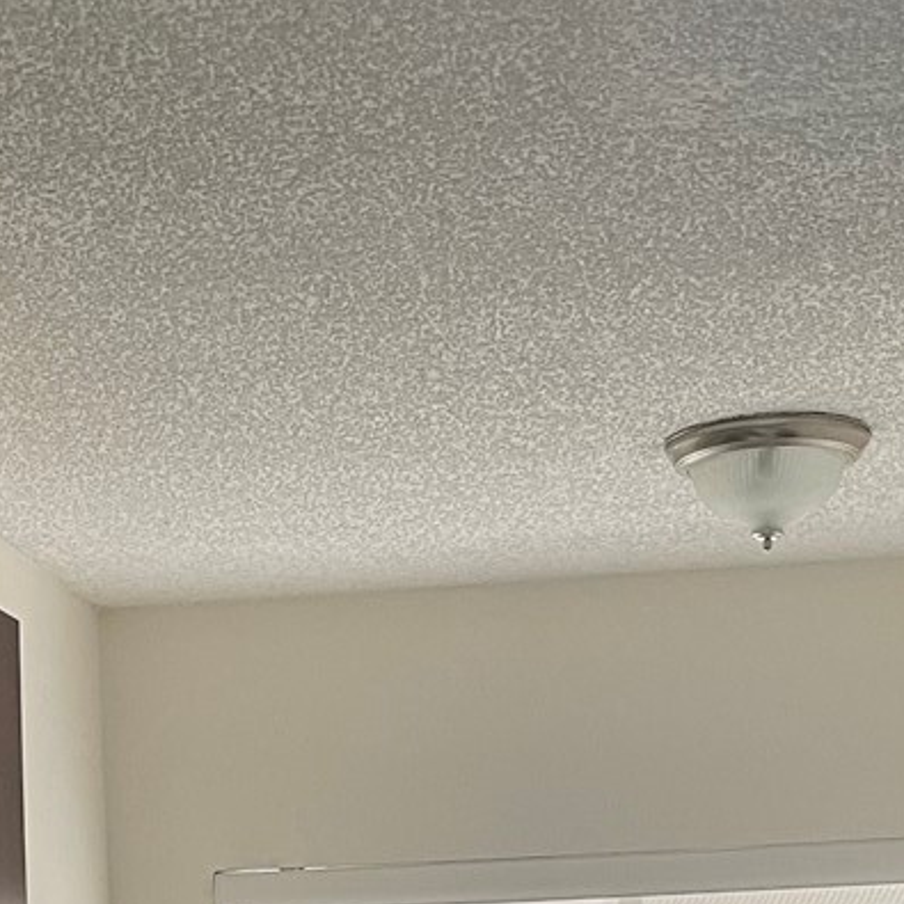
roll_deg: +1.5
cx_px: 327
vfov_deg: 16.7
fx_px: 2748
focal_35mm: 93
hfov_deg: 18.6
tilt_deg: -7.0
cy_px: 1412
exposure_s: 1/60
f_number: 1.6
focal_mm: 4.2
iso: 200
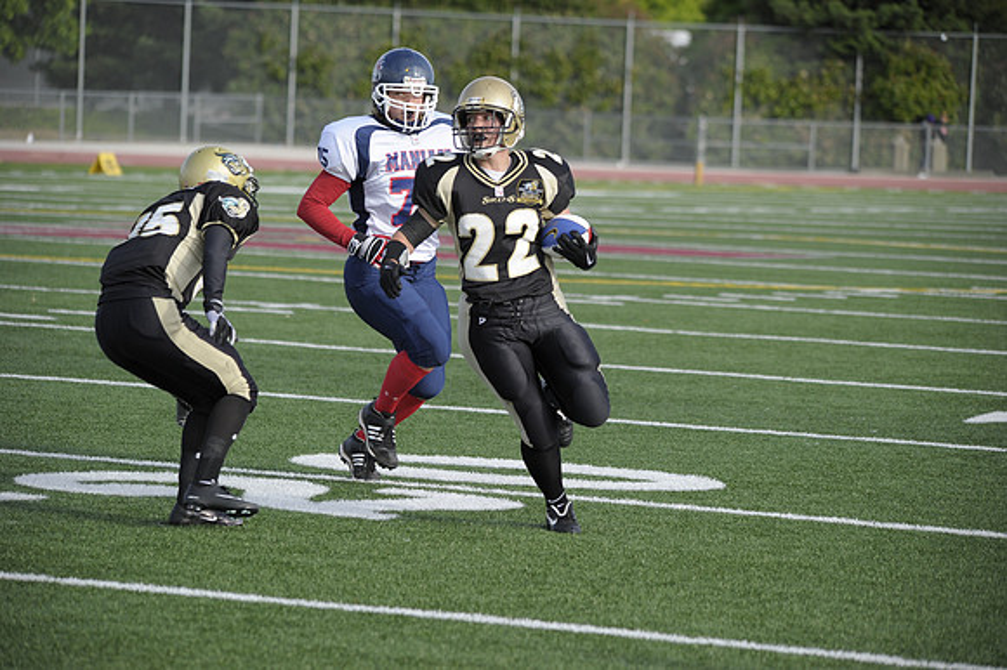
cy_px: 335
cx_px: 504
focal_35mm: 220
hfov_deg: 9.4
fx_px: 6150
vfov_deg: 6.2
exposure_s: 1/1000
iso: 450
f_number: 5.6
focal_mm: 220
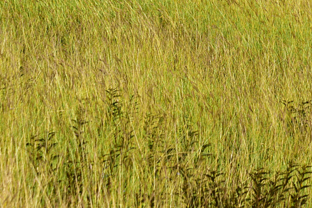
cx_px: 331
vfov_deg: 8.3
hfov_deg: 12.6
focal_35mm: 160
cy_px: -135
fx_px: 1387
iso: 250
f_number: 9
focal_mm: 48
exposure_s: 1/250
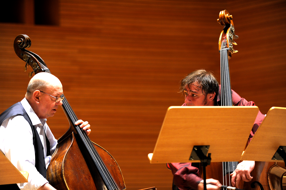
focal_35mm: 140
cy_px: 95
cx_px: 143
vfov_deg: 9.8
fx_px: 1111
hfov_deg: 14.7
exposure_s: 1/100
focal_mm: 140
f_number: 3.2
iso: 1000
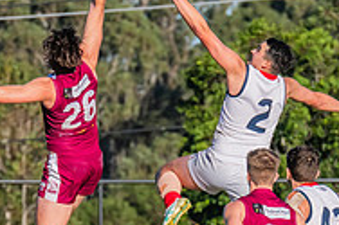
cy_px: 129
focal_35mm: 1486
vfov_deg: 0.9
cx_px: 106
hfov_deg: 1.4
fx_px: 13981
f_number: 14
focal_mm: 420
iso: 800
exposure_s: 1/1250
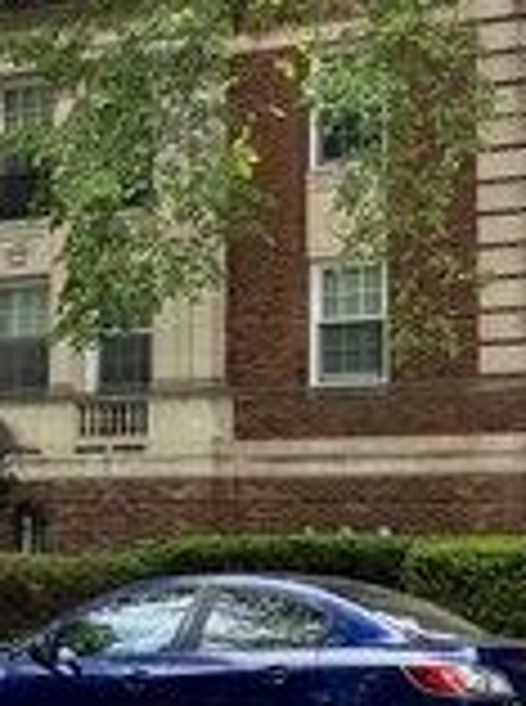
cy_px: 346
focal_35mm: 83
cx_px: 303
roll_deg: +1.8
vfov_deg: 23.6
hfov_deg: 17.7
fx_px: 1689
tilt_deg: +8.4
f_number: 1.6
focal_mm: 5.1
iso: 50
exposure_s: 1/422
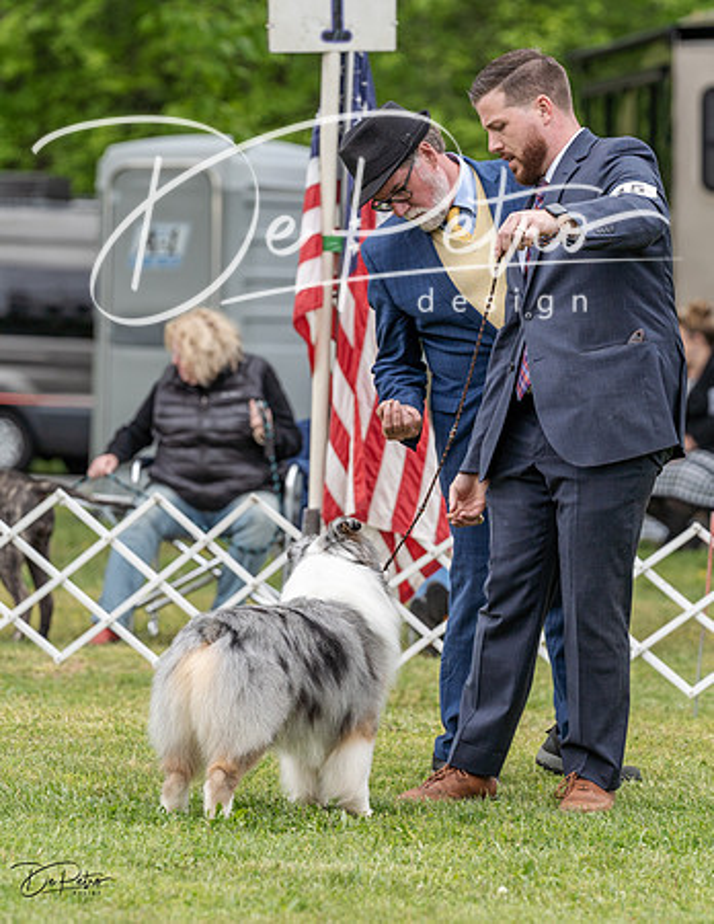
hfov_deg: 6.1
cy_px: 459
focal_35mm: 248
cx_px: 401
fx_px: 6689
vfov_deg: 7.9
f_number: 4.5
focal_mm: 171
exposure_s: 1/1000
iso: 400
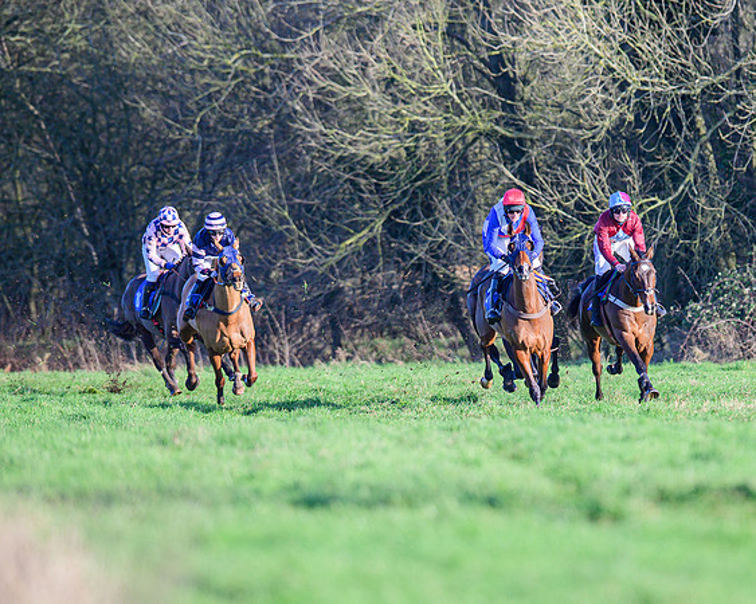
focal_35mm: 629
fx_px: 14058
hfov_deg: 3.1
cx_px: 508
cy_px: 275
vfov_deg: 2.5
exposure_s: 1/2000
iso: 400
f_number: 5
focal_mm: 400
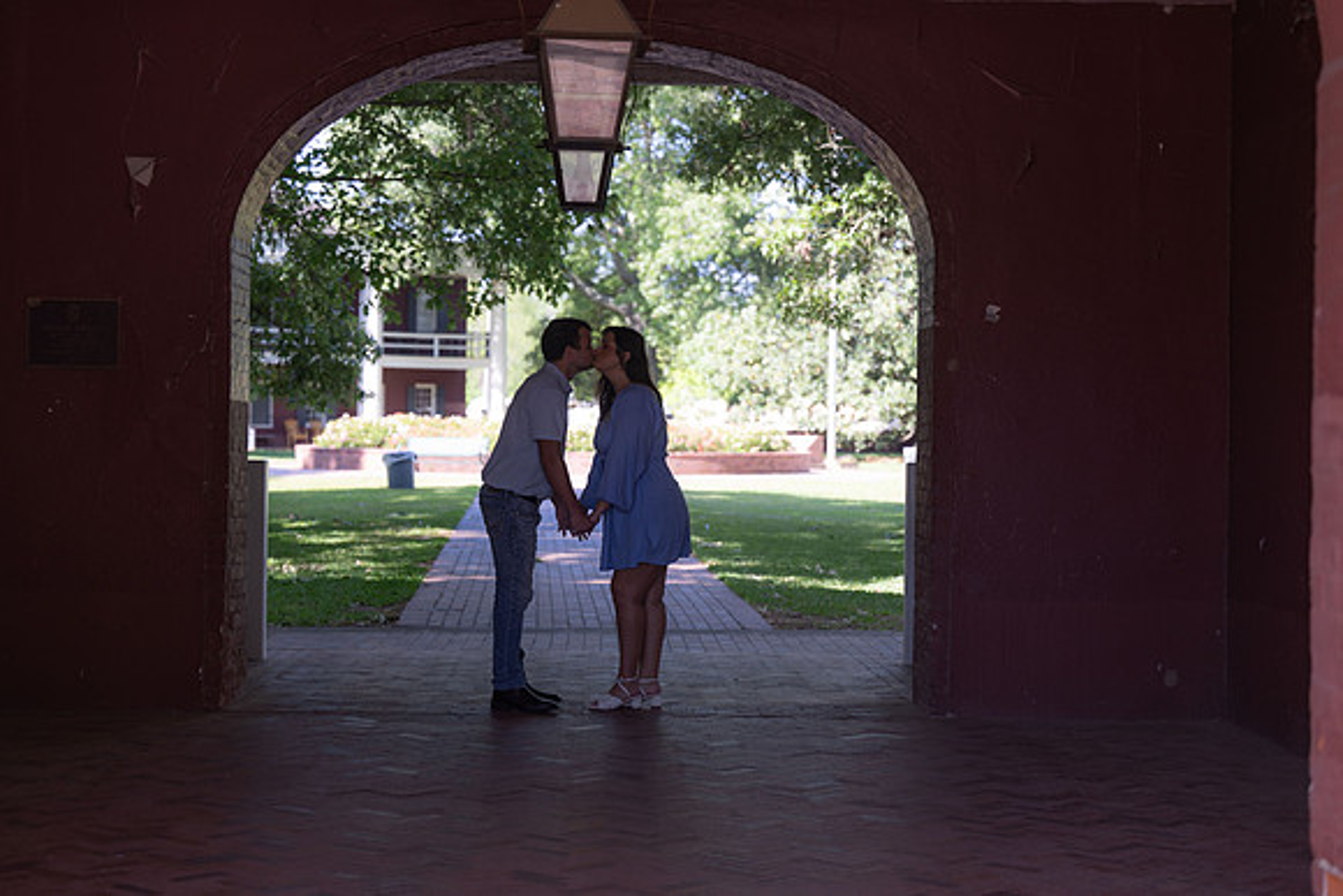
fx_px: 2612
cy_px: 448
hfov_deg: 28.8
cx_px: 672
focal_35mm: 70
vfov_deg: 19.5
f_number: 2.8
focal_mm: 70
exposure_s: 1/250
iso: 100
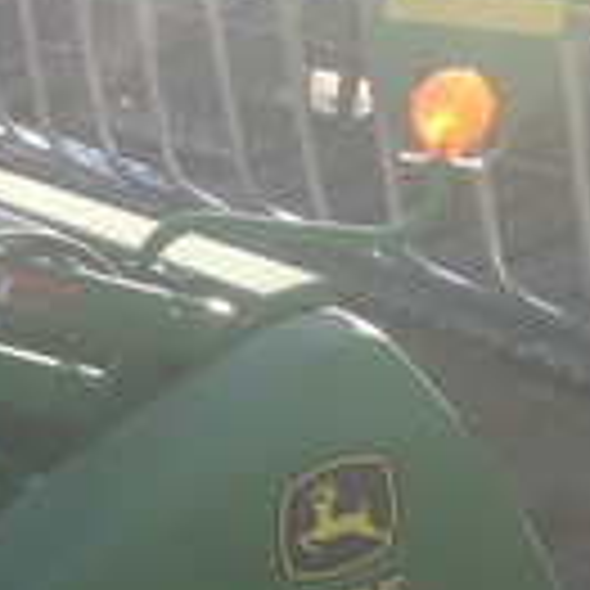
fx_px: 2468
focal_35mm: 128
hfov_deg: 12.4
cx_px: -491
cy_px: 414
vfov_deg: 13.6
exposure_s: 1/549
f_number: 2.4
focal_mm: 4.28
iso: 50
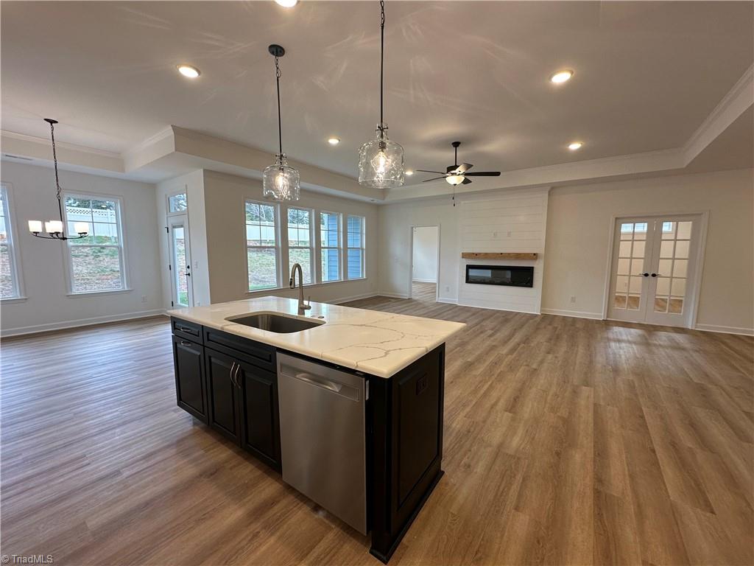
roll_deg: +0.1
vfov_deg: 85.7
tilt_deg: -5.6
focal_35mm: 14
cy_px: 283
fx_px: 305
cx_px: 377
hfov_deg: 102.1
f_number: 2.2
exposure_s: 1/120
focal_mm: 2.22
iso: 100
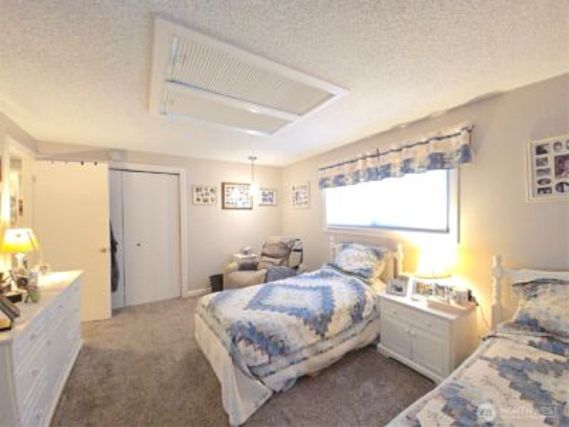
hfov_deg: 106.2
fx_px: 214
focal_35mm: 13
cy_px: 214
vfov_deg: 89.9
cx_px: 284
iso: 640
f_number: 2.2
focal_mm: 2.2
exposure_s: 1/60
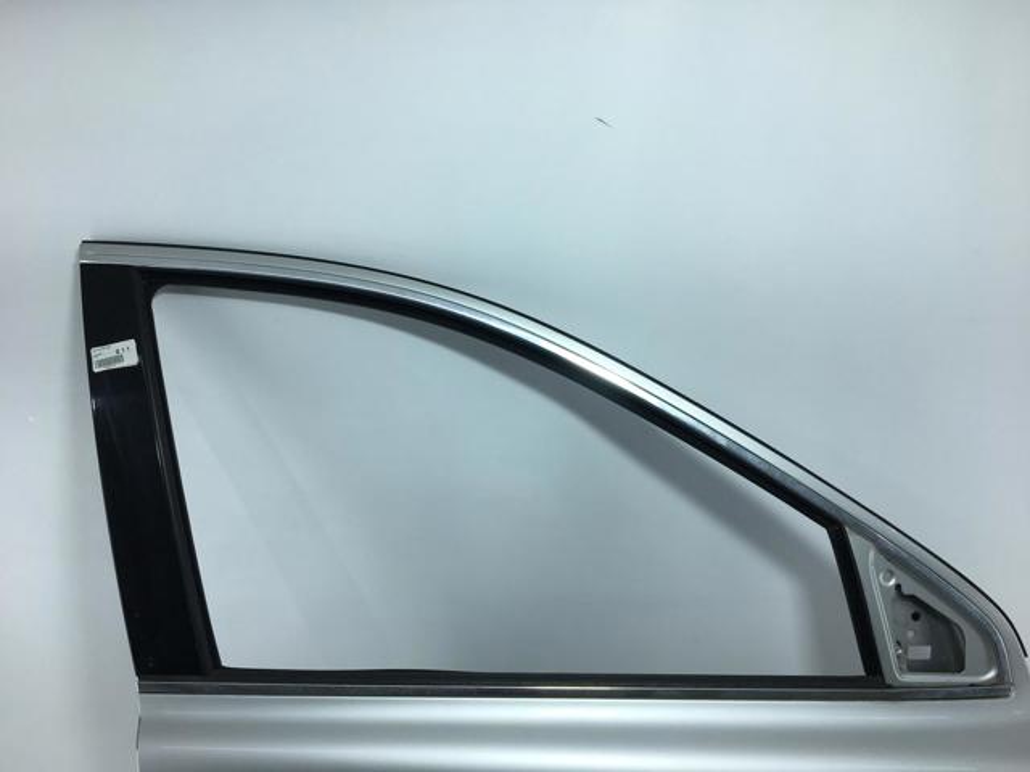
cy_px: 386
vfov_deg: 48.2
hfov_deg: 61.7
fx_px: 863
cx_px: 515
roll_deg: +0.7
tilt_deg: -18.4
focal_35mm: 29
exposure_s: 1/418
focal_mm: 4.15
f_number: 2.2
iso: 25
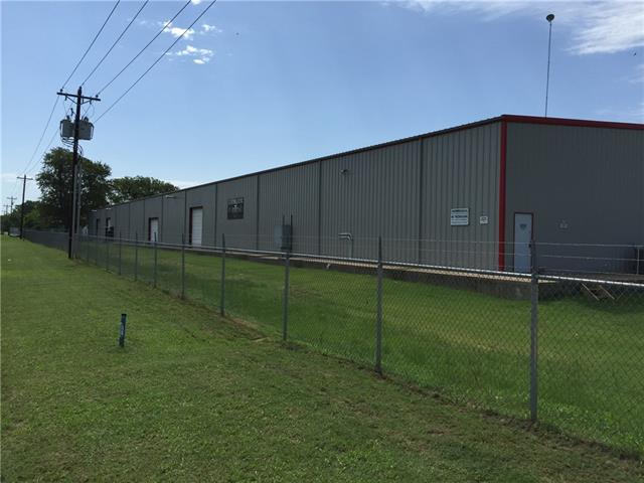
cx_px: 322
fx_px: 540
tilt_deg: -1.9
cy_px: 242
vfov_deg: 48.2
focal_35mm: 29
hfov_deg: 61.7
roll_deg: -2.3
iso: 32
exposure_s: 1/3300
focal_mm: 4.15
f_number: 2.2
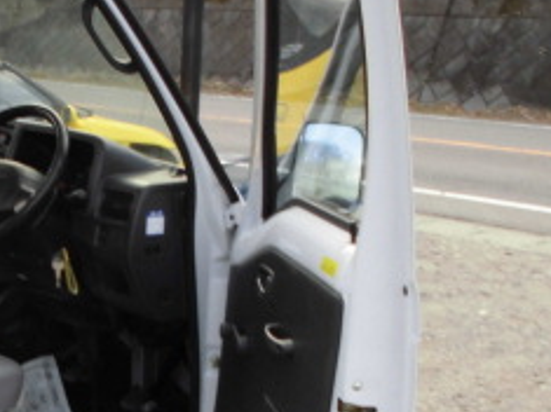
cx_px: -23
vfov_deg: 18.5
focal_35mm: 79
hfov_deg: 23.5
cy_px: 307
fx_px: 1257
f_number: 3.7
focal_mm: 5.3
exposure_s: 1/80
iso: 100
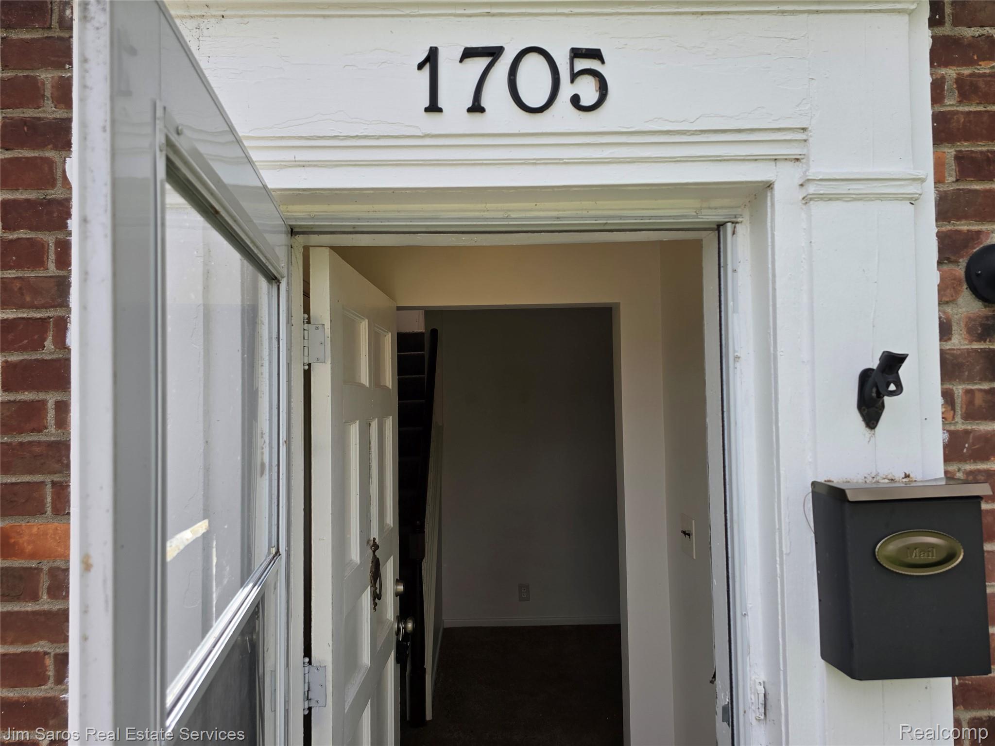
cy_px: 373
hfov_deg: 73.9
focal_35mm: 23
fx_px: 661
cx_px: 498
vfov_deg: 58.9
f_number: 1.7
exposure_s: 1/453
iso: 12
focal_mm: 6.3
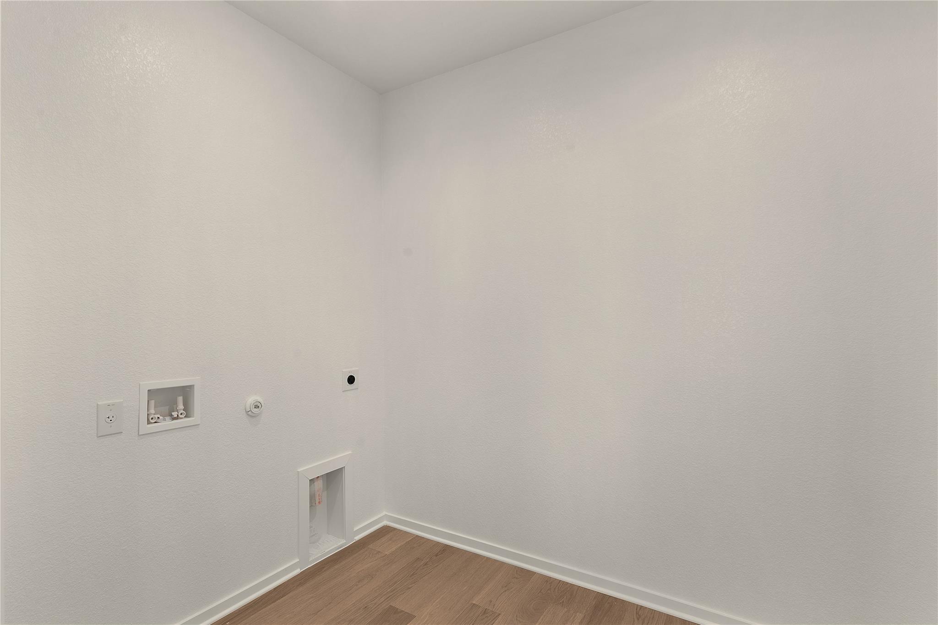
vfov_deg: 70.4
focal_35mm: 17
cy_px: 312
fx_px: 443
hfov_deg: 93.3
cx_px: 469
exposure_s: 1/5
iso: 100
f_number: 9
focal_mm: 17
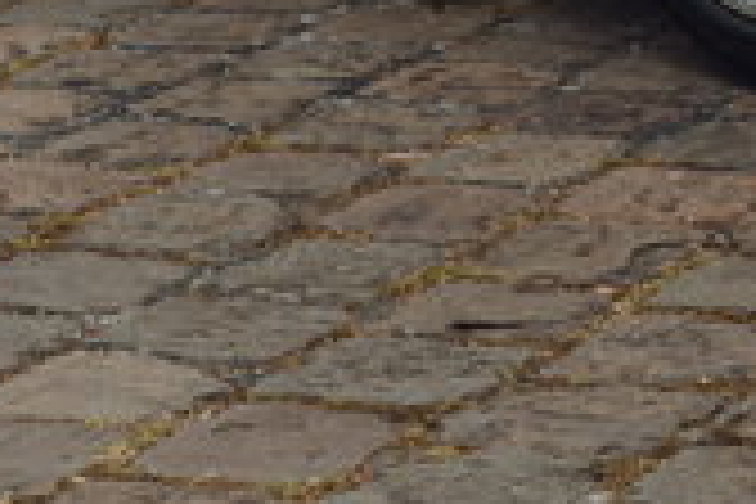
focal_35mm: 213
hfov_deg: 9.4
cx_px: 1094
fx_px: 4473
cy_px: -902
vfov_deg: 6.0
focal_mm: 35
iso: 100
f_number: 4.5
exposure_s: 1/160
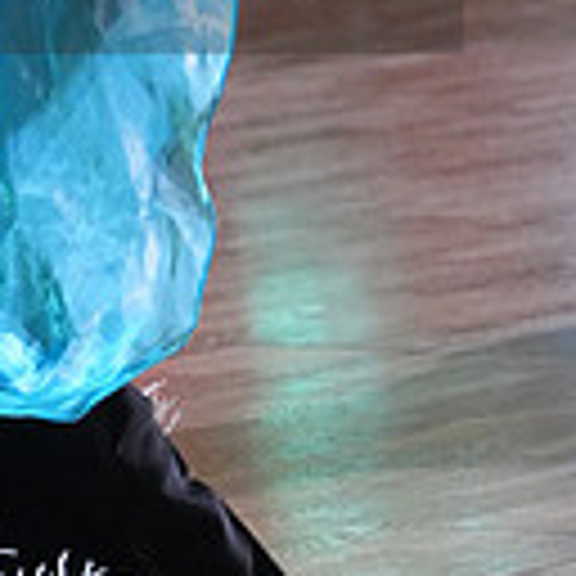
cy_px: -94
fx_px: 10335
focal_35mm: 549
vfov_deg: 3.2
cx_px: -155
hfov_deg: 3.2
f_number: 6.3
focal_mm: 143
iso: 10000
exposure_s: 1/400
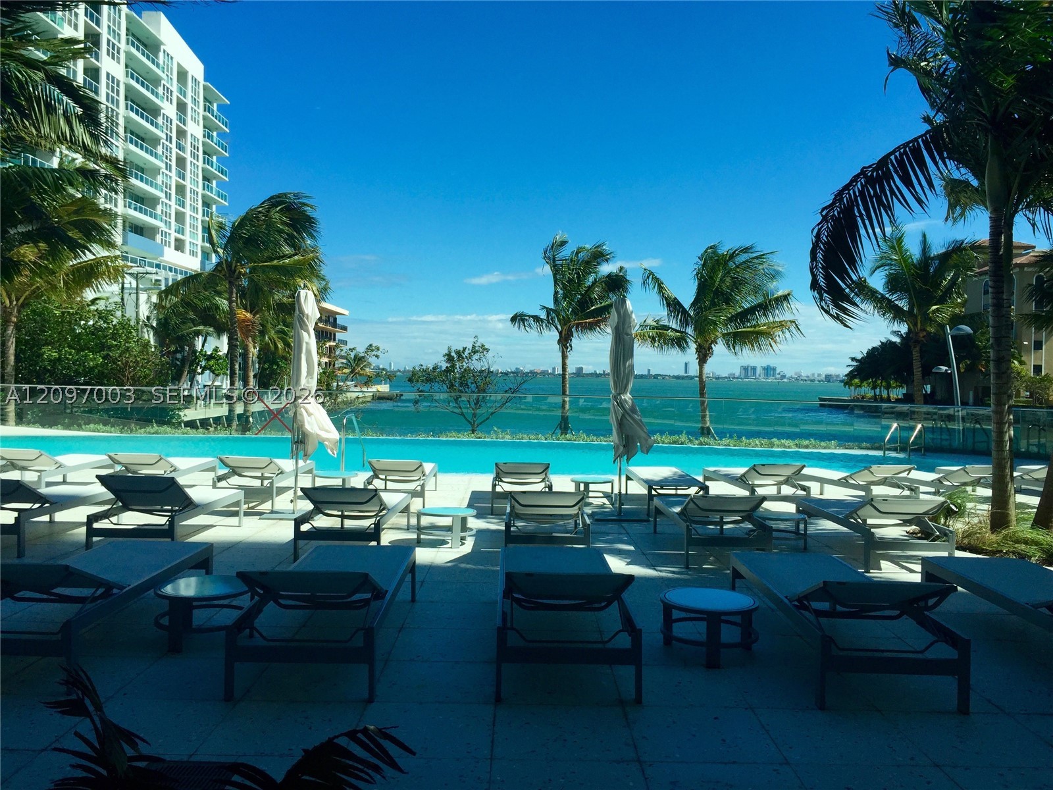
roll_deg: -0.5
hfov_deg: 61.7
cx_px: 526
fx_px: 882
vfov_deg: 48.2
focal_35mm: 29
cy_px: 395
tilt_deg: -2.2
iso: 32
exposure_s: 1/2083
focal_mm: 4.15
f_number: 2.2
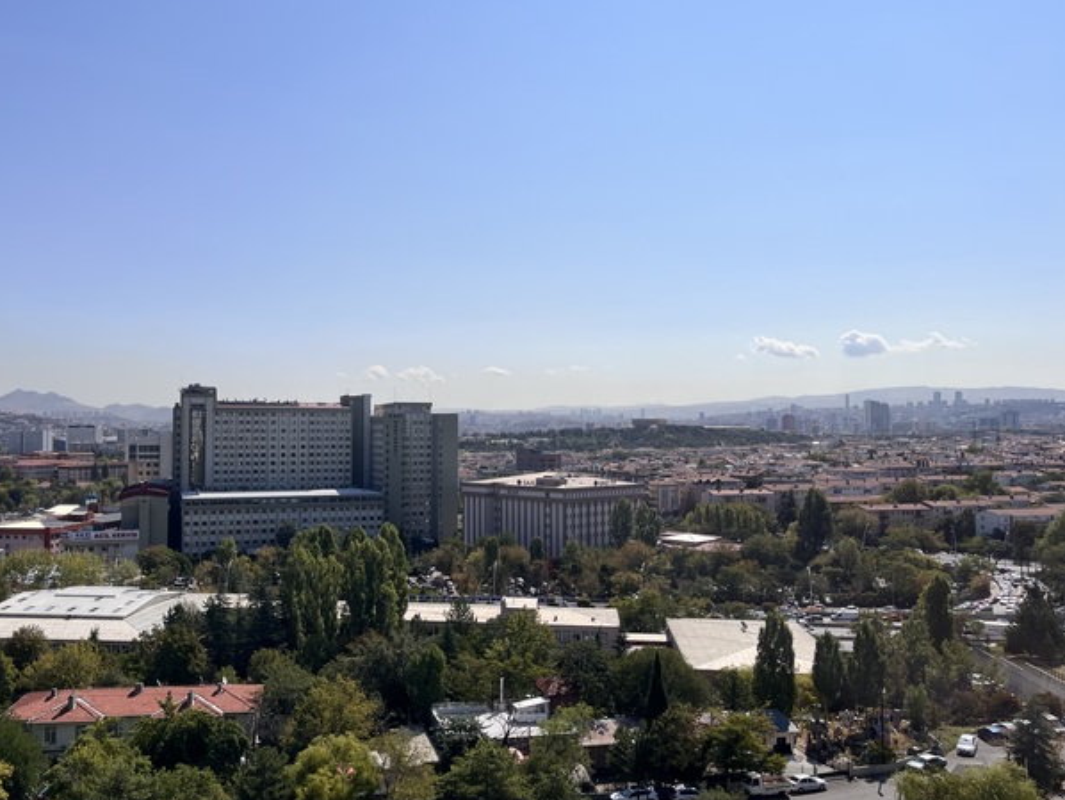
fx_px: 923
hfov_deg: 59.8
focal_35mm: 30
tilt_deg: +1.6
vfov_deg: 46.8
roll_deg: +0.2
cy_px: 399
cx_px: 467
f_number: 1.6
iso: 50
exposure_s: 1/9091
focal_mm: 5.1
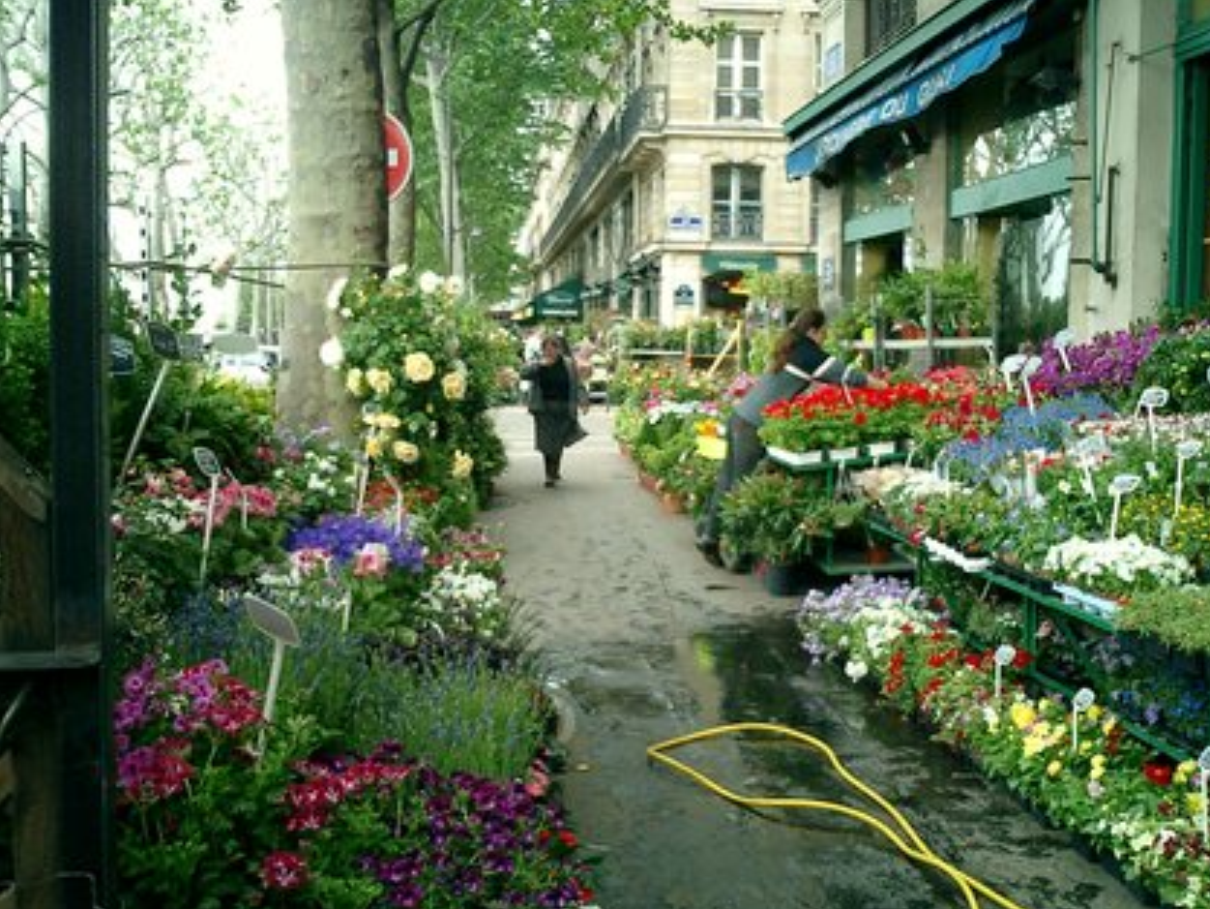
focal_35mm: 38
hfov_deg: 48.9
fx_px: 1329
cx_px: 635
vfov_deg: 37.7
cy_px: 473
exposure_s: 1/100
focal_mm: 7.5
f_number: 3.2
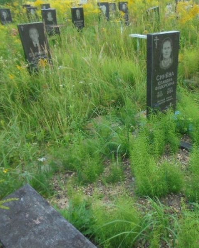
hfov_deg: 41.5
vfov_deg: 52.8
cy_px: 124
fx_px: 250
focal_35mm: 34
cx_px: 159
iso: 200
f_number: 3.5
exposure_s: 1/250
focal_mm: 4.6
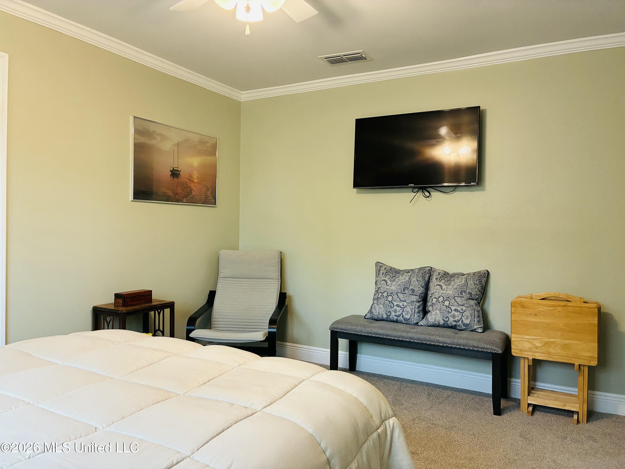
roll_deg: -1.2
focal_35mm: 26
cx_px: 312
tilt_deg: +0.1
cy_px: 234
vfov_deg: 53.1
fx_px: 469
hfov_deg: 67.3
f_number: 1.64
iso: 125
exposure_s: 1/60
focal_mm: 4.2
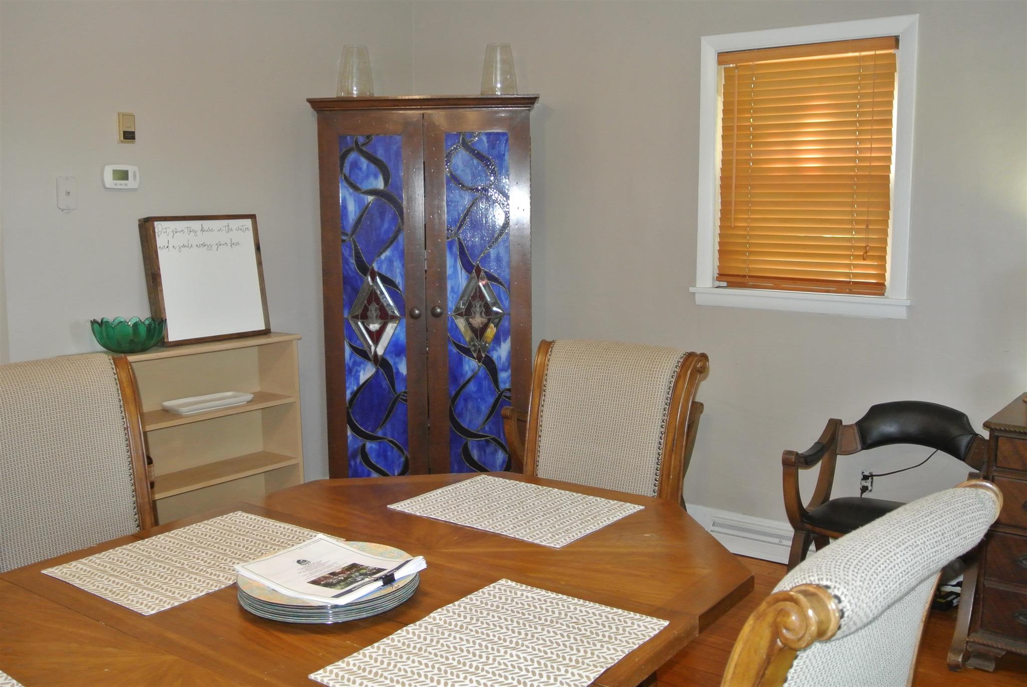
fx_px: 999
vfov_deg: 37.9
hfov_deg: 54.4
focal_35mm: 35
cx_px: 514
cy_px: 344
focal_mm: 13.1
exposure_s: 1/60
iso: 800
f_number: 4
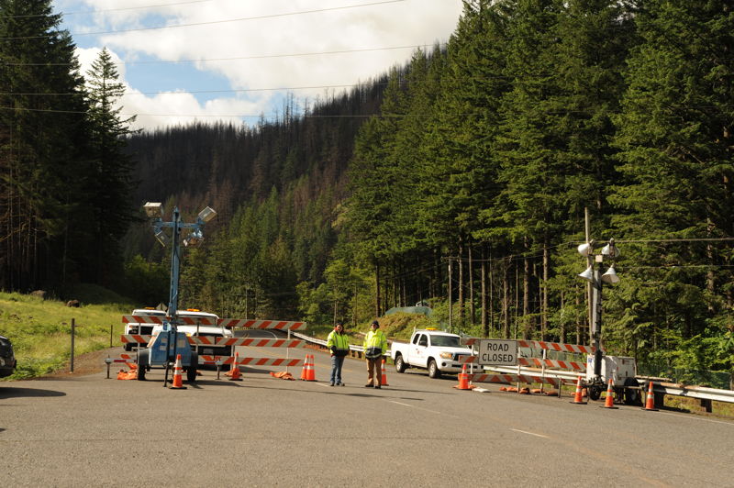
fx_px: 937
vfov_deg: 29.2
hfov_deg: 42.8
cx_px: 367
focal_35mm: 46
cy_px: 244
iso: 200
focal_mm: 46
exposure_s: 1/500
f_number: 8
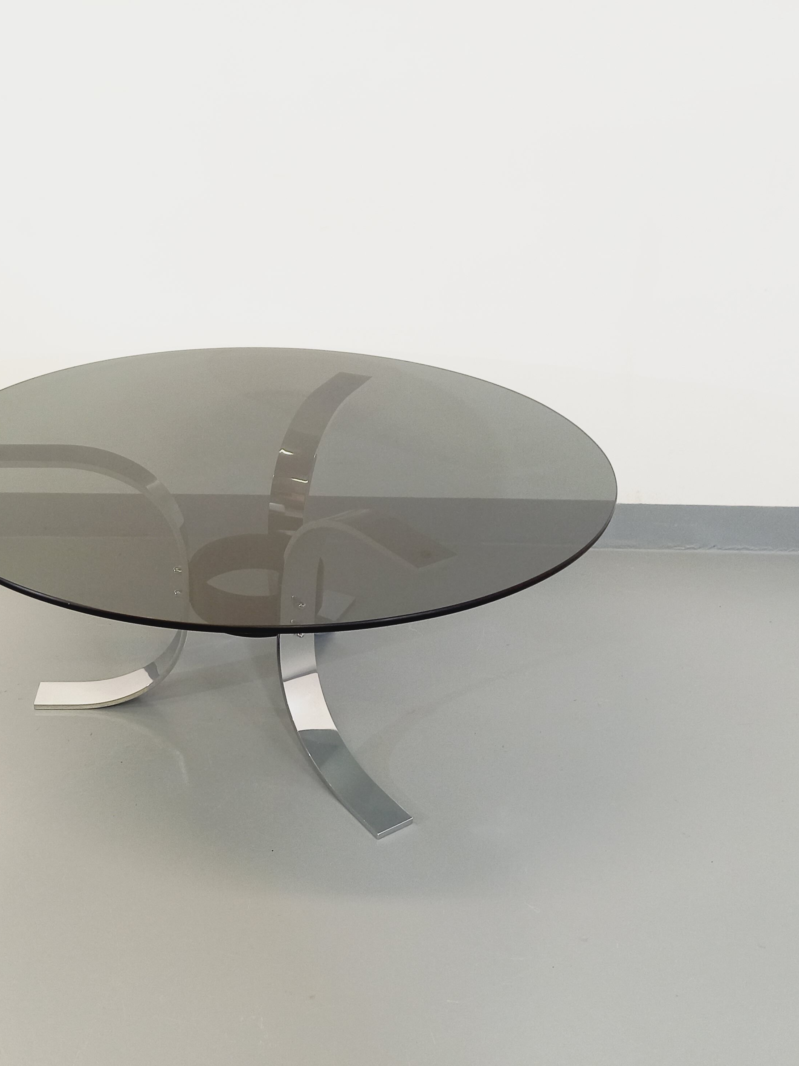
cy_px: 538
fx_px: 1046
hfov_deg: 40.9
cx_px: 227
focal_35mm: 34
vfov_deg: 54.0
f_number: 1.8
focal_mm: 4.65
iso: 200
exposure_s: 1/49
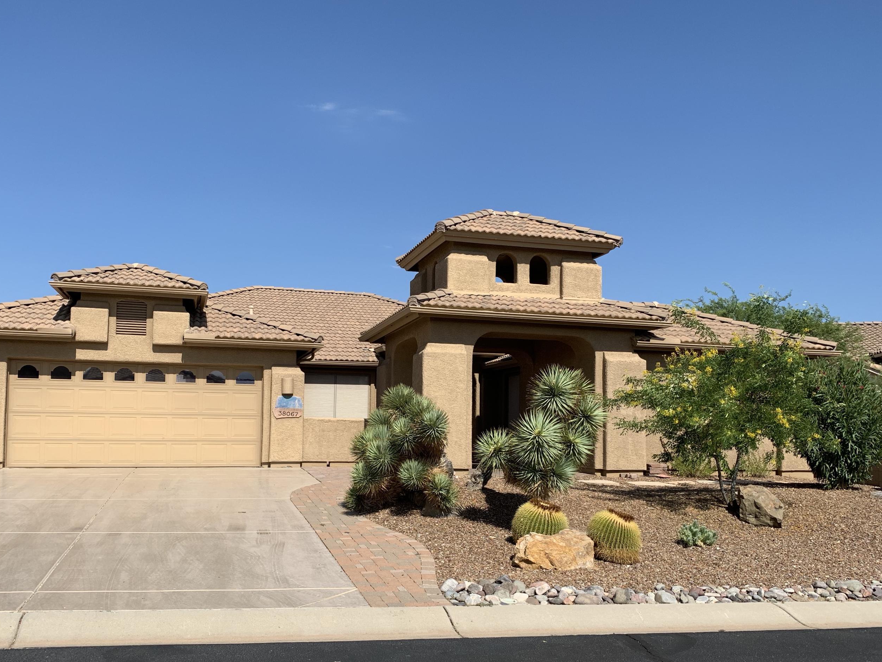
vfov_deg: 45.2
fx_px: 790
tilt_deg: +1.2
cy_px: 393
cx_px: 420
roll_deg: -1.7
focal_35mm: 31
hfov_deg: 58.3
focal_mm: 4.25
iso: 25
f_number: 1.8
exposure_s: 1/2755
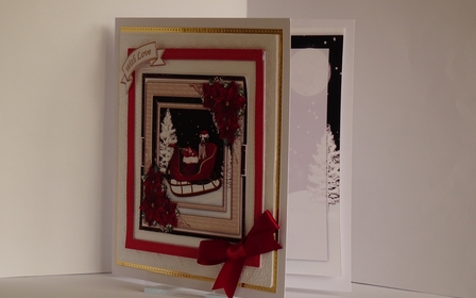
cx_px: 238
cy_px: 160
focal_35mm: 131
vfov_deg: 10.0
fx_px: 1699
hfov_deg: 15.9
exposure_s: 1/125
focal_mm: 20.96
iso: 125
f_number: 5.6
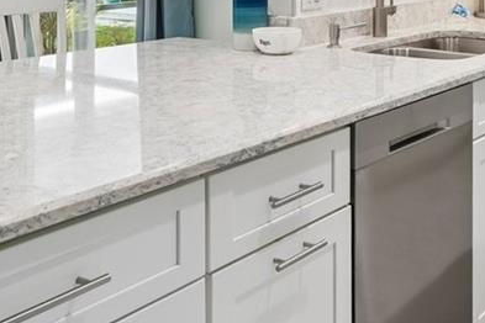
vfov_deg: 22.0
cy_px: -65
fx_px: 768
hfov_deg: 34.9
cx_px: 295
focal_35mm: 57
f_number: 8
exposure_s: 1/50
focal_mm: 14
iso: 400
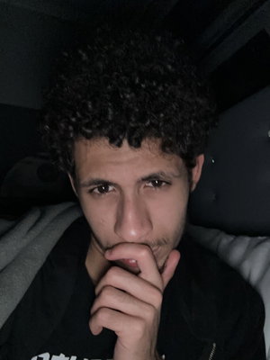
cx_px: 135
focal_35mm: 30
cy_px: 180
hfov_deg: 46.8
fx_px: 312
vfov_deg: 60.0
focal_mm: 2.69
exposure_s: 1/24
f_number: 1.9
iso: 320
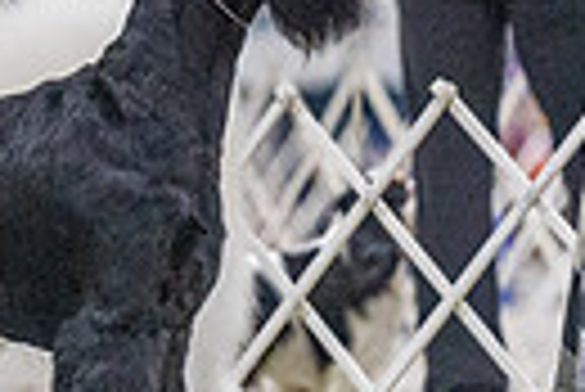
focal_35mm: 880
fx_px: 14316
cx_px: 0
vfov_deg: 1.6
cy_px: -196
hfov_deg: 2.3
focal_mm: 197
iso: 6400
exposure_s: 1/320
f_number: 3.2
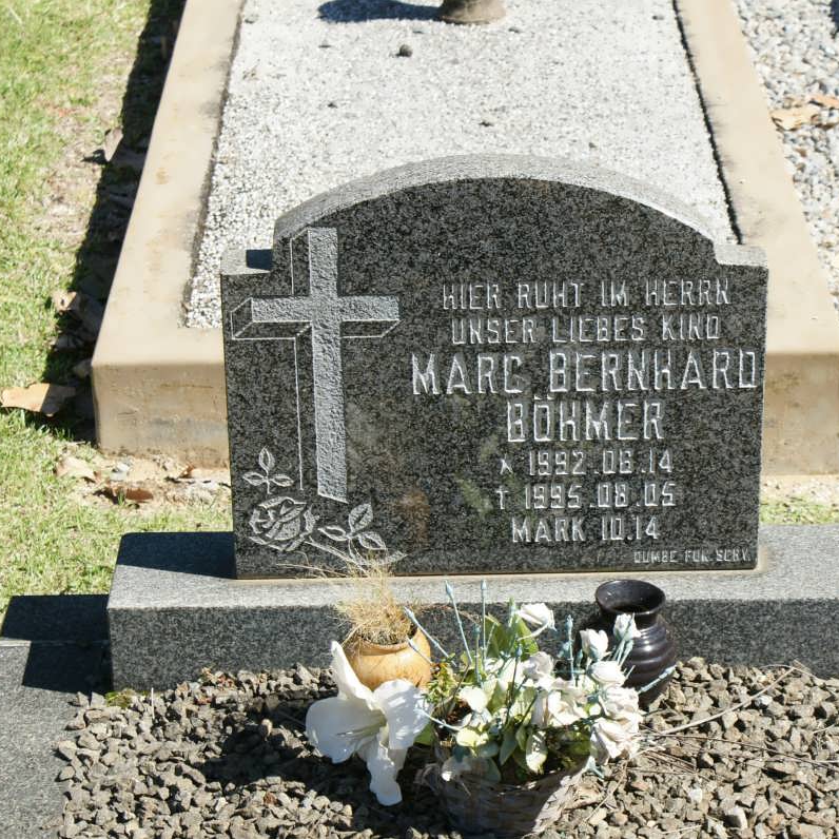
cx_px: 540
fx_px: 2897
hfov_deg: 16.5
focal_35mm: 106
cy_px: 420
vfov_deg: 16.5
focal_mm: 55
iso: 200
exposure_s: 1/200
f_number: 8
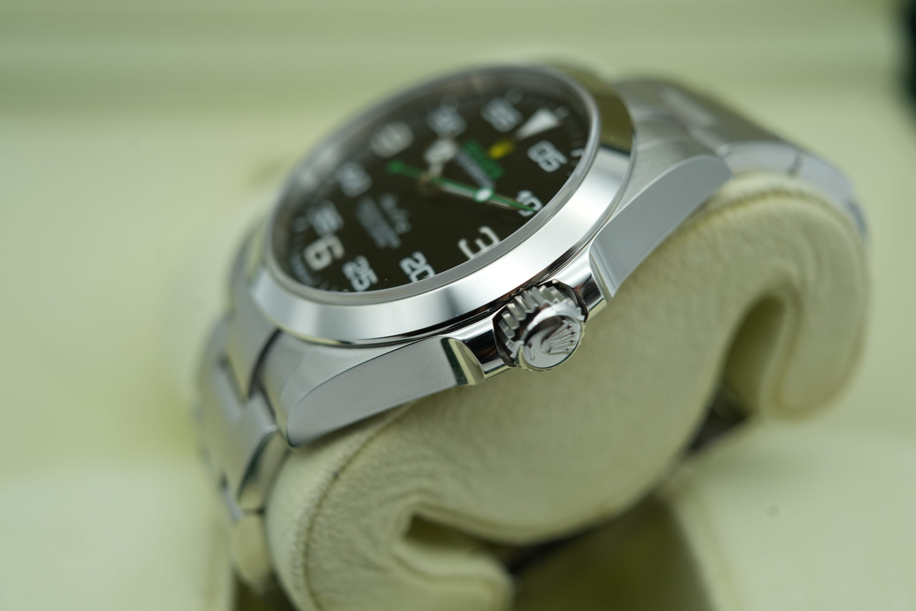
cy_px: 306
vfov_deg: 37.9
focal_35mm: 35
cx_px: 458
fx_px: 891
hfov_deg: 54.4
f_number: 5
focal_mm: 35
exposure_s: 1/250
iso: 400
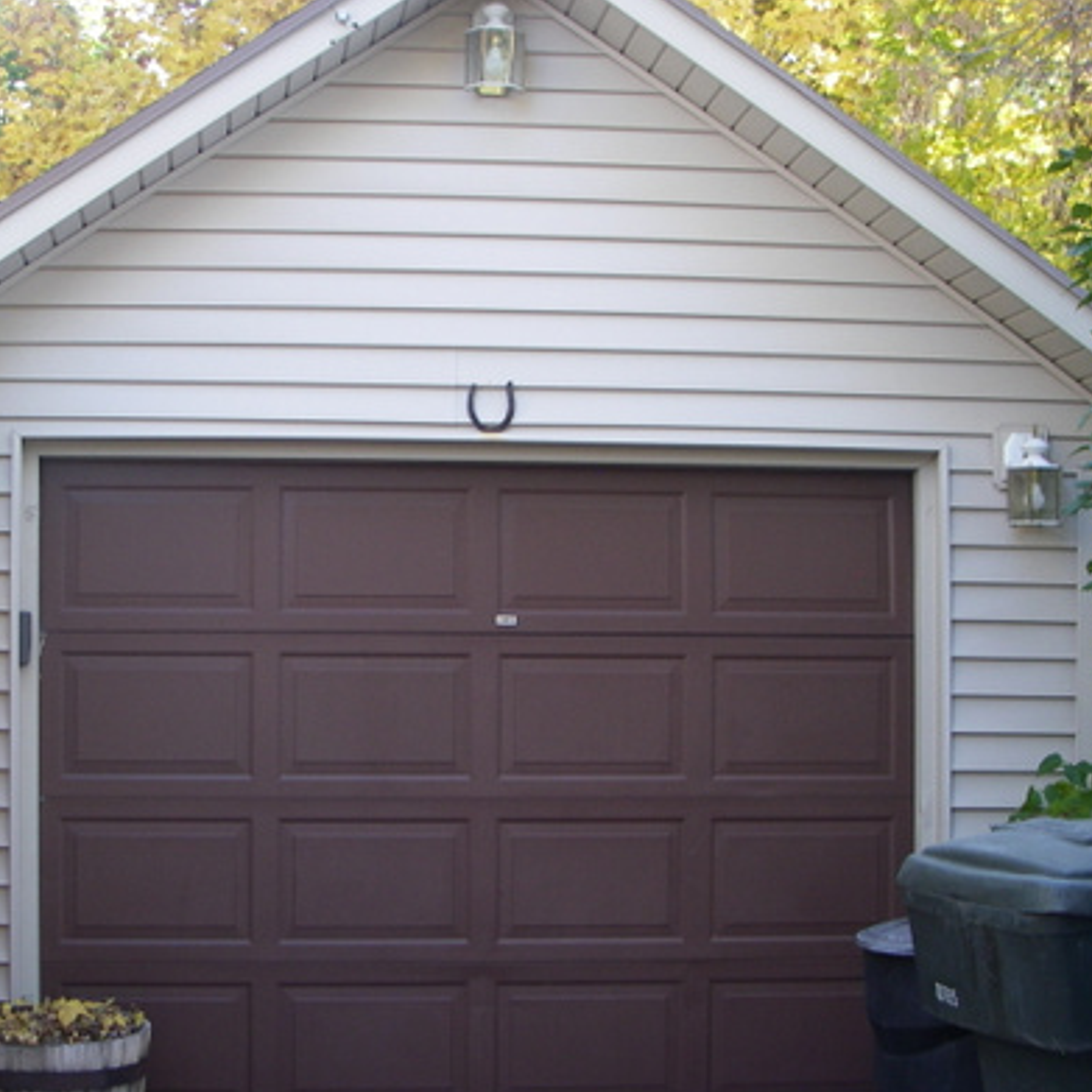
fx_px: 1963
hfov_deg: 31.0
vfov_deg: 31.0
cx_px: 441
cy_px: 634
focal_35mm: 55
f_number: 3.3
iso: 80
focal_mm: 6.3
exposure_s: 1/50
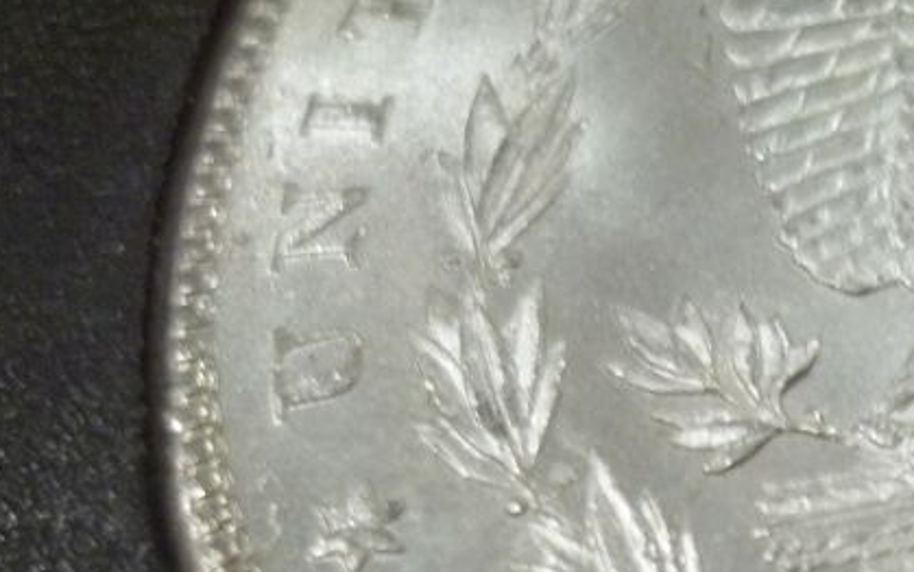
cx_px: 938
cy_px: 705
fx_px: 2267
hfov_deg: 21.9
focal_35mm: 91
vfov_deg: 13.9
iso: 160
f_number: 3.1
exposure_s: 1/25
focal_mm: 6.5
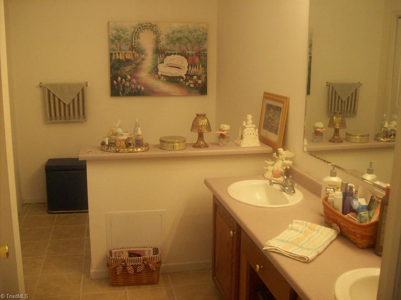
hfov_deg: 51.4
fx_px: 417
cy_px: 150
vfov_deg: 39.6
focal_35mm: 36
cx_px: 200
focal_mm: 6
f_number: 2.7
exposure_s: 1/64
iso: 200
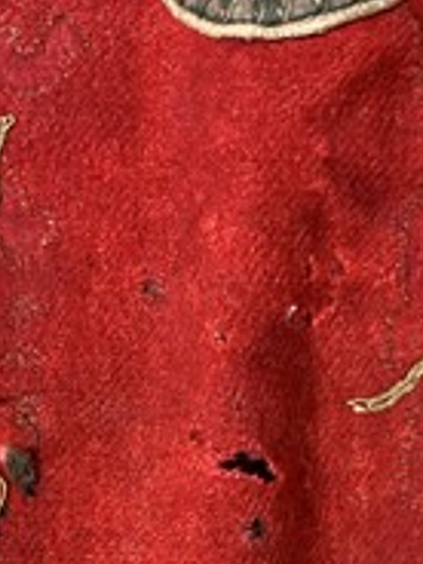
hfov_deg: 24.0
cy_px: 515
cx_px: 199
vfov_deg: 30.2
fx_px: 994
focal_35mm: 61
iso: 250
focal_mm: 3.99
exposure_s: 1/33
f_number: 1.8
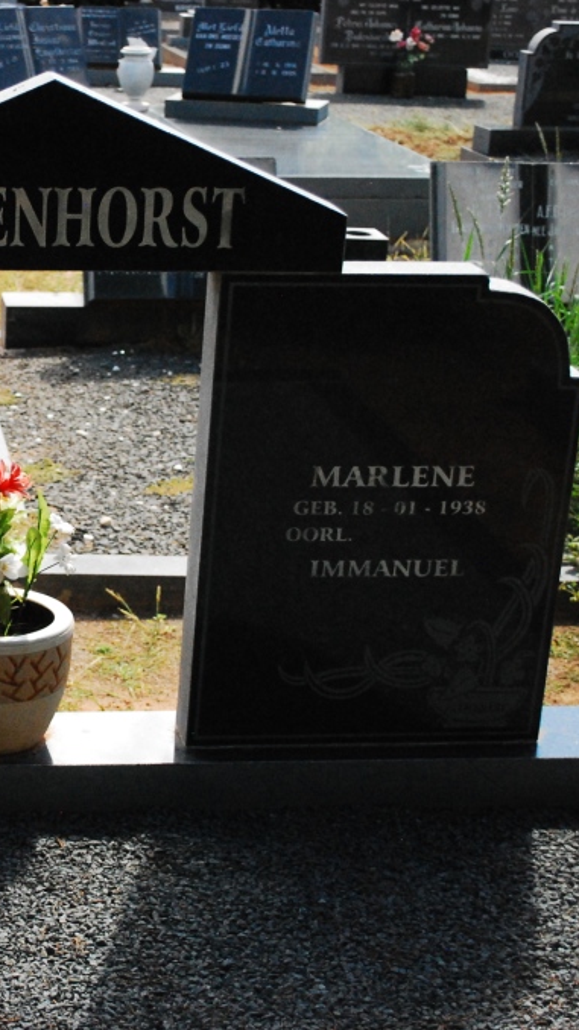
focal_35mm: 76
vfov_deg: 27.9
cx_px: -65
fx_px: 2076
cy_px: 511
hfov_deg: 15.4
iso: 1600
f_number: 4.8
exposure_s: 1/2500
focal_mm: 32
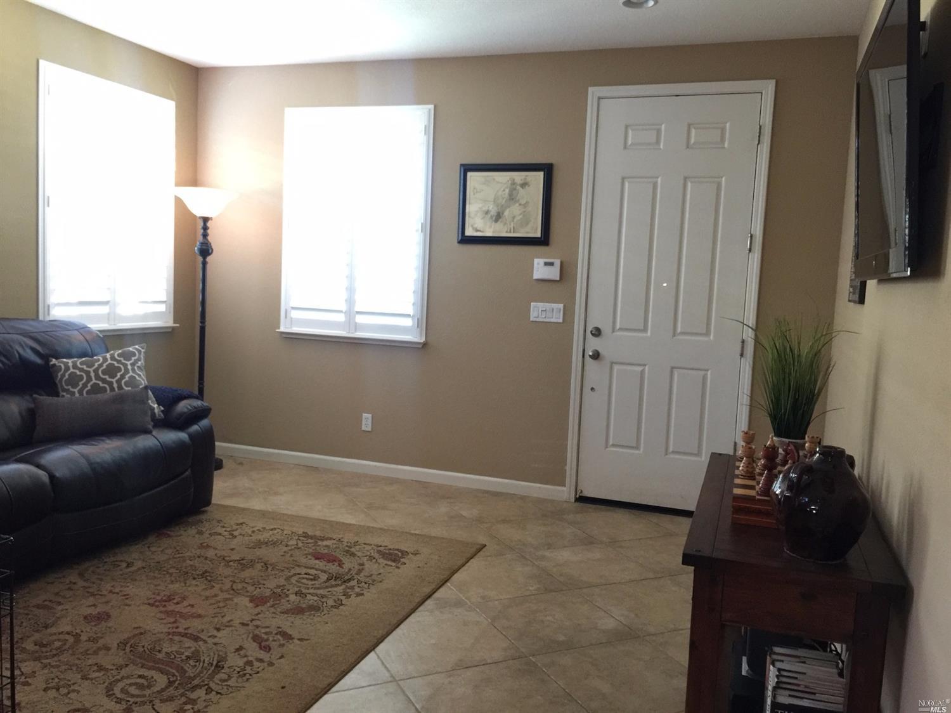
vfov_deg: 48.2
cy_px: 356
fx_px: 796
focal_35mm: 29
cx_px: 476
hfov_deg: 61.7
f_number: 2.2
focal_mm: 4.15
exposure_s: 1/15
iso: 125
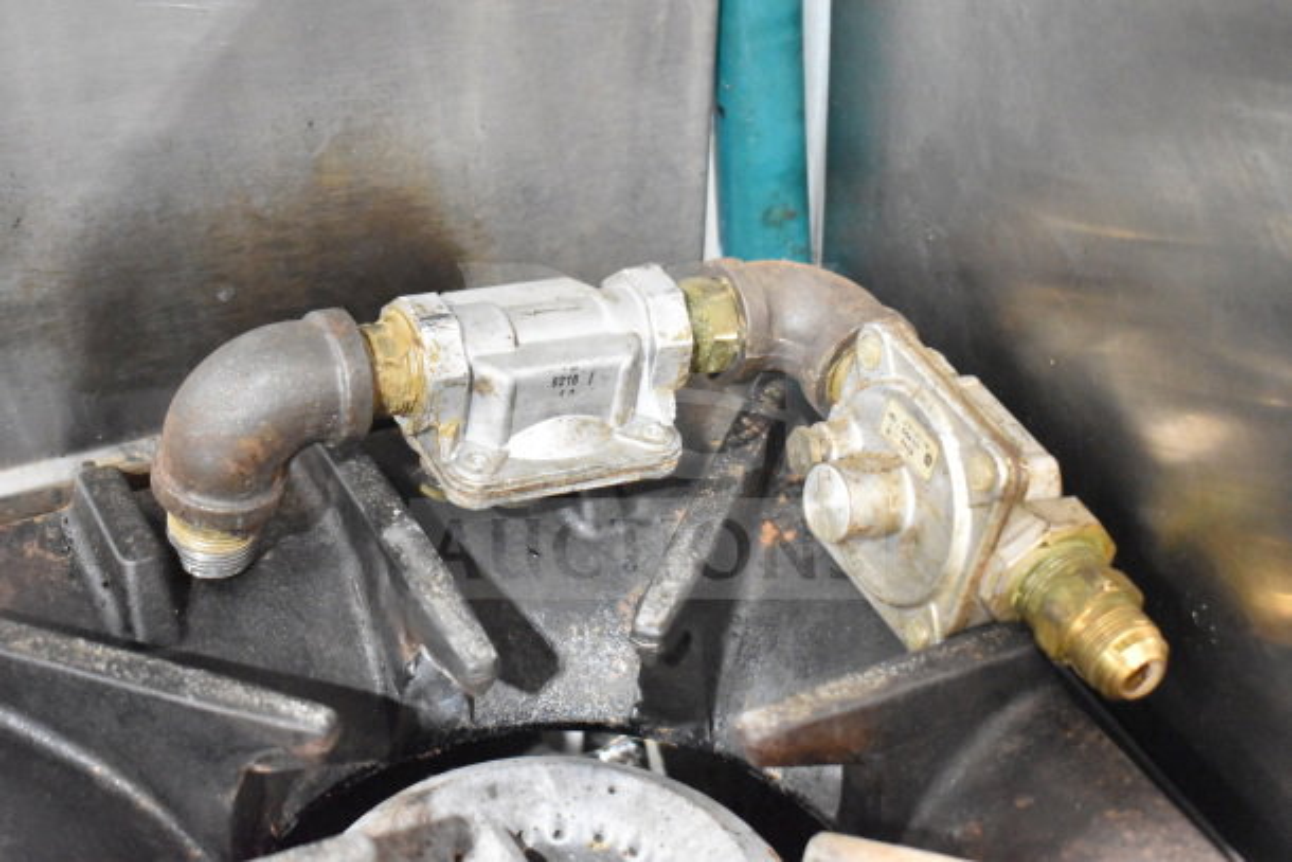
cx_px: 646
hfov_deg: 31.9
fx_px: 2261
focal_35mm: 63
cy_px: 431
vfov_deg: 21.6
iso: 11400
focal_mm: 42
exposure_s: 1/60
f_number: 5
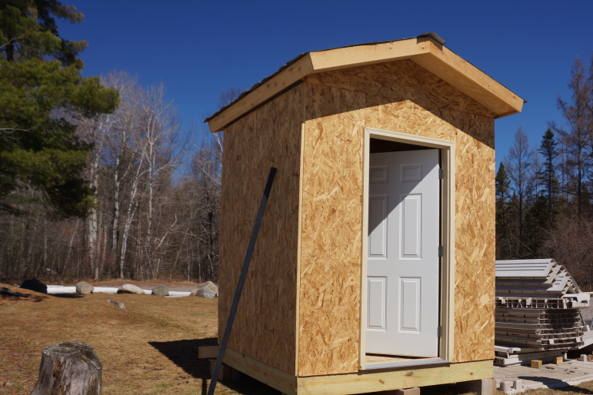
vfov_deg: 37.8
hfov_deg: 53.8
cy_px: 214
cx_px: 372
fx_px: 576
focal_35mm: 35
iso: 100
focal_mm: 18
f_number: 7.1
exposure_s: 1/200
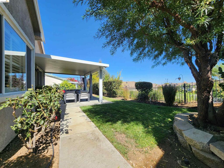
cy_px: 84
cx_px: 112
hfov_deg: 106.2
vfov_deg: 89.9
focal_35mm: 13
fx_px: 84
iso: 50
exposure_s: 1/1205
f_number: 2.2
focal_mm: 2.2
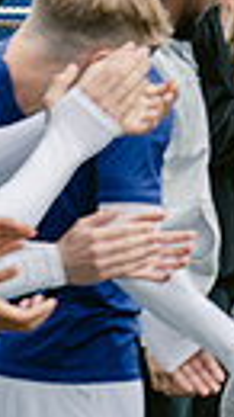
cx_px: 926
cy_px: 146
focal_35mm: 327
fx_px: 3612
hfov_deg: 3.5
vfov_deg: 6.6
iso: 400
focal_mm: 70
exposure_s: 1/500
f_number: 5.6
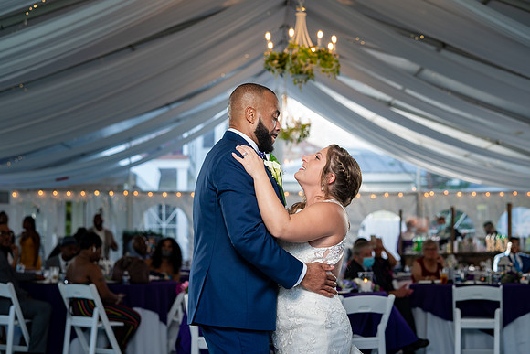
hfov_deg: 28.4
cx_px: 265
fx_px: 1048
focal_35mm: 71
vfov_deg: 19.2
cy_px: 177
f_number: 4
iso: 400
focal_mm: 70
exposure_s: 1/200
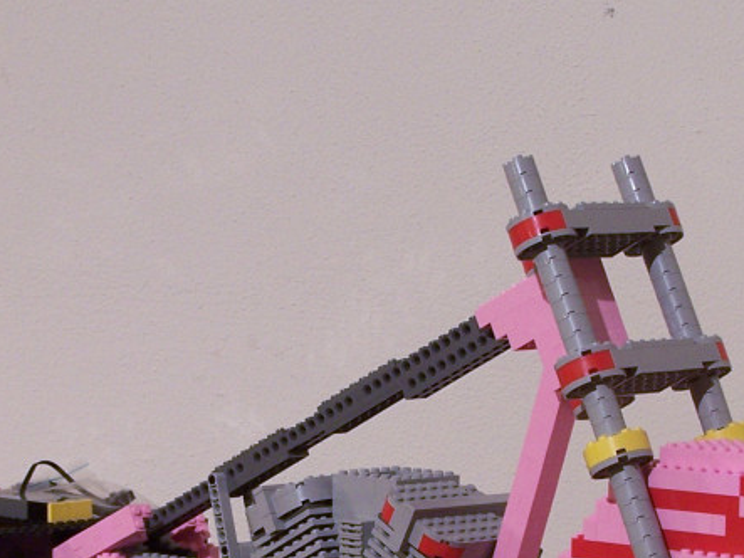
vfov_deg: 10.0
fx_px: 3180
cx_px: 371
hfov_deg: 13.3
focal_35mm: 148
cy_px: 538
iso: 80
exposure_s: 1/2
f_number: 3.2
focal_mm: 10.7
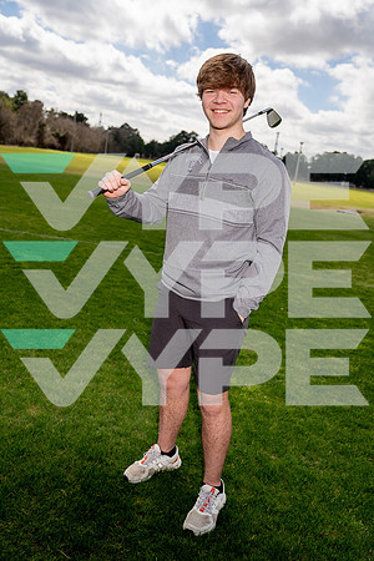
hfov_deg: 41.1
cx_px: 187
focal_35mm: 32
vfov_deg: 58.7
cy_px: 280
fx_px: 499
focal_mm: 32
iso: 100
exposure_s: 1/1000
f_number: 4
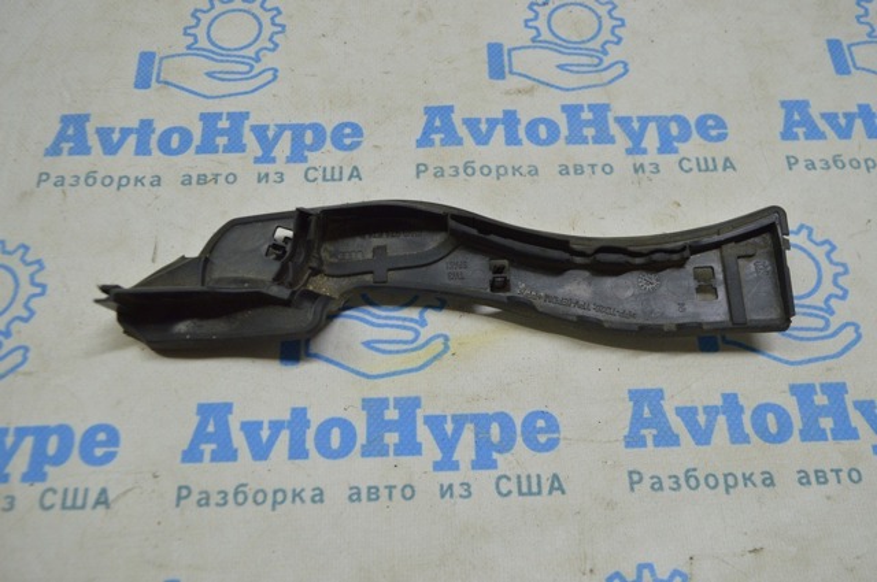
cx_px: 438
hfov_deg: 57.3
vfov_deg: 39.9
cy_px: 291
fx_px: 803
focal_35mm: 33
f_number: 5.6
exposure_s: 1/40
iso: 400
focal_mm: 22
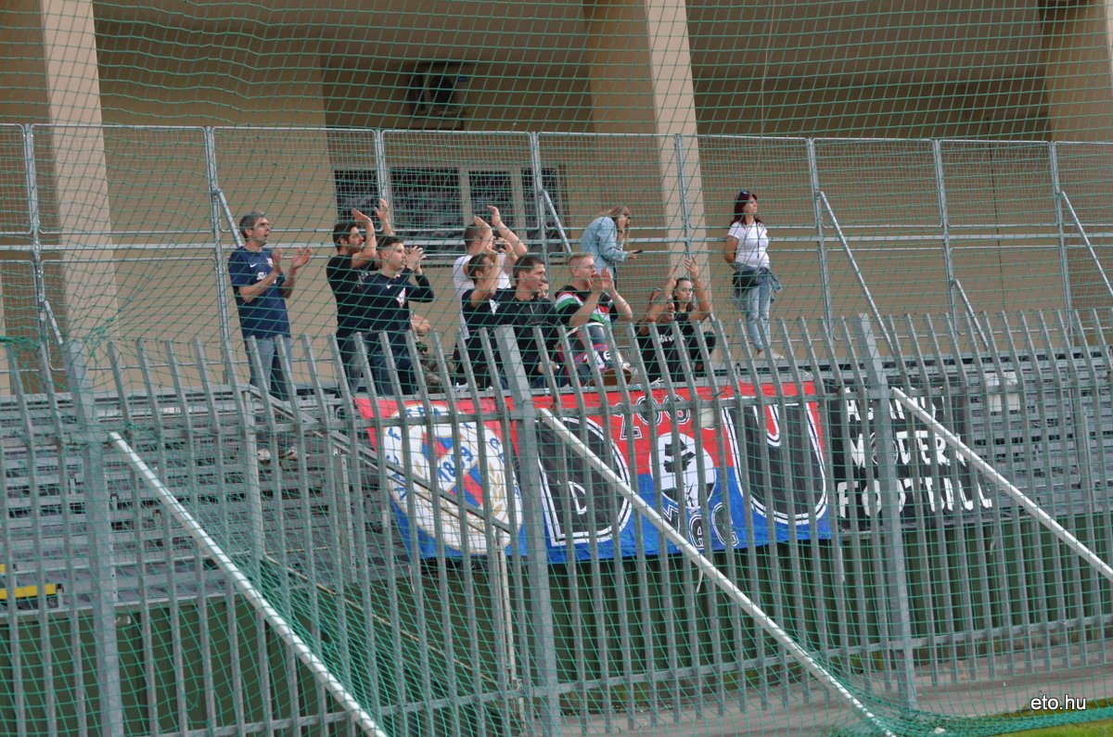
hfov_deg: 19.5
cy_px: 368
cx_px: 556
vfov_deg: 13.0
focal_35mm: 105
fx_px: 3240
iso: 2000
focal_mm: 70
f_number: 6.3
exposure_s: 1/640
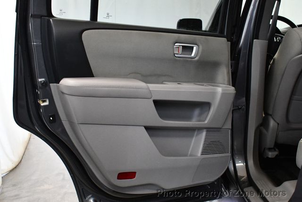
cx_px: 151
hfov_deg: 44.5
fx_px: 369
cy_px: 101
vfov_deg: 30.6
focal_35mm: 44
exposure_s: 1/125
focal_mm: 22
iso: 2500
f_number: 3.8
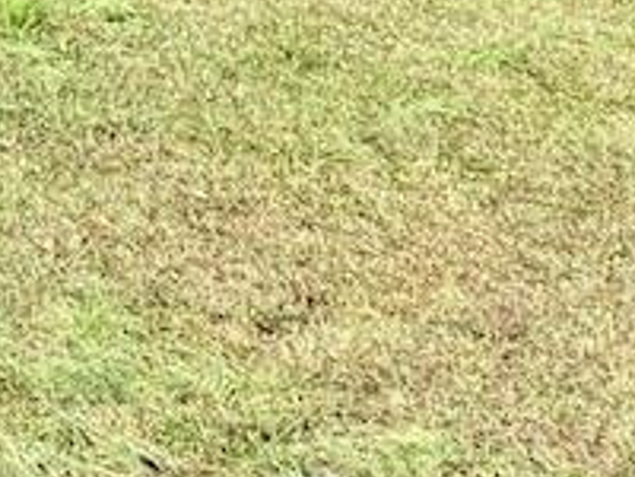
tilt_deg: +1.8
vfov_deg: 9.4
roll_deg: +0.2
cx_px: -1019
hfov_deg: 11.0
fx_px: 2642
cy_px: -604
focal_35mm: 144
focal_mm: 6.76
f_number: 1.78
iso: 80
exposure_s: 1/1689
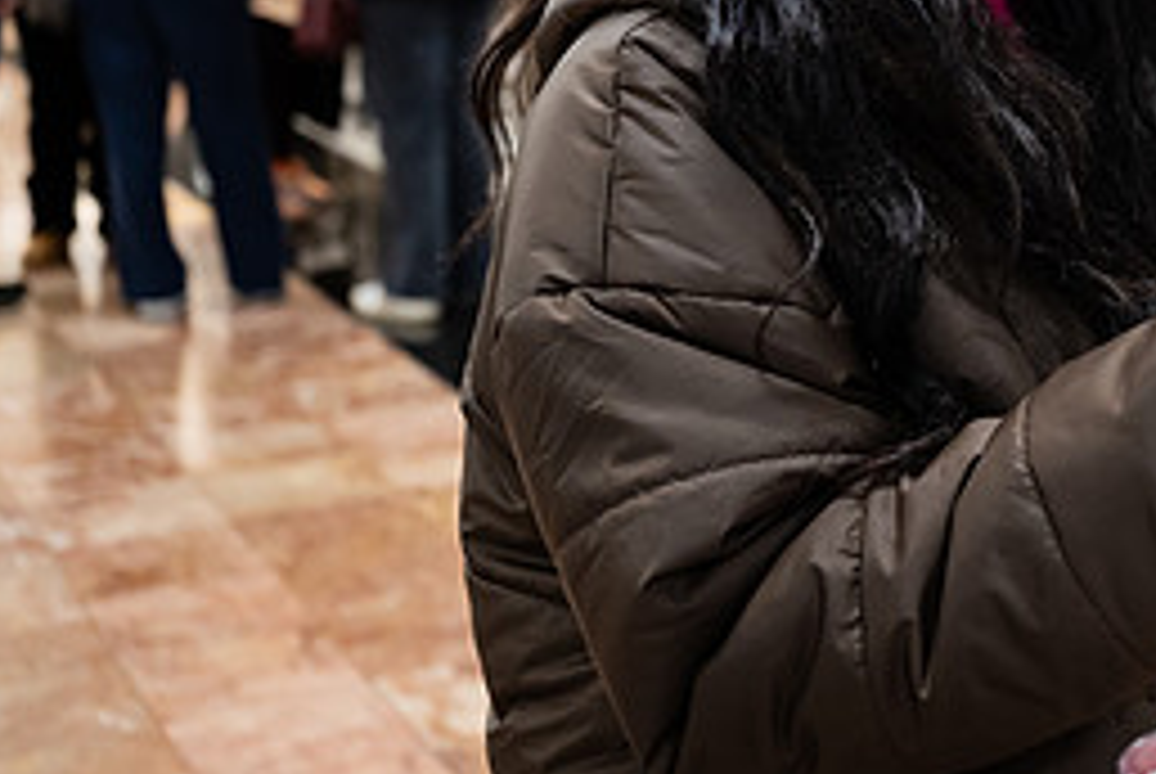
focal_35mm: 80
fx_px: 2572
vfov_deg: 16.7
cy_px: -2
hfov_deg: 23.8
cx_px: 1259
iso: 1000
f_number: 3.2
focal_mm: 35
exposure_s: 1/125
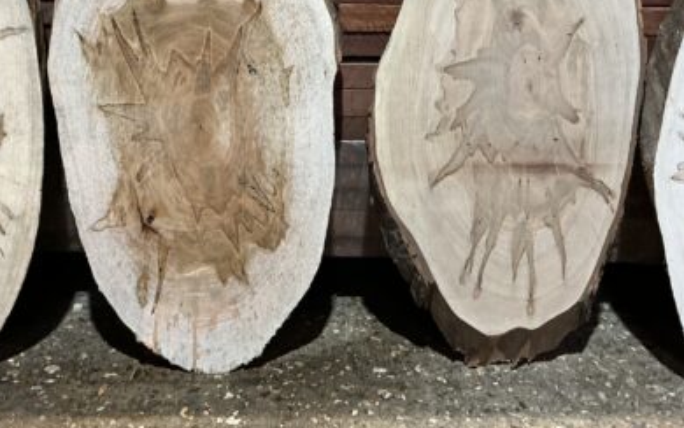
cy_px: 68
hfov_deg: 47.2
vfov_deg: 29.6
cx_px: 337
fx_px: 783
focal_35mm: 42
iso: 160
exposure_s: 1/60
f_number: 1.8
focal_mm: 3
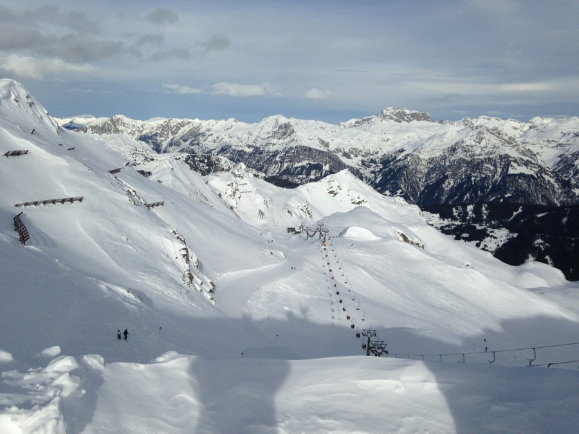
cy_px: 217
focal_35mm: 33
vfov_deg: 42.9
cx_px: 290
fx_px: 552
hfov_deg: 55.4
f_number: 2.4
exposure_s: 1/4525
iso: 50
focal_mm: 4.13
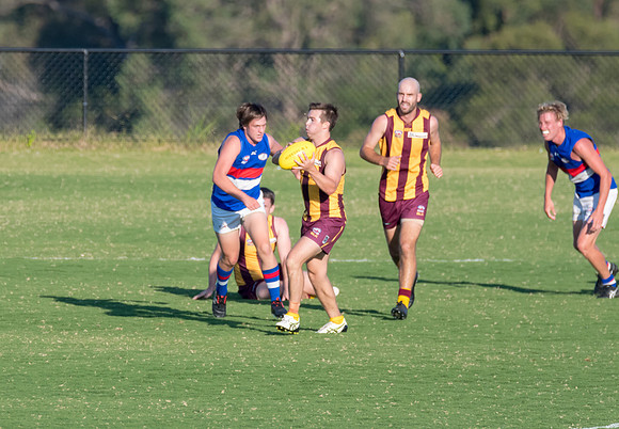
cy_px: 200
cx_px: 207
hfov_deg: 1.9
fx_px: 18891
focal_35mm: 1085
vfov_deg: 1.3
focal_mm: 550
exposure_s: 1/1600
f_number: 7.1
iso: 800
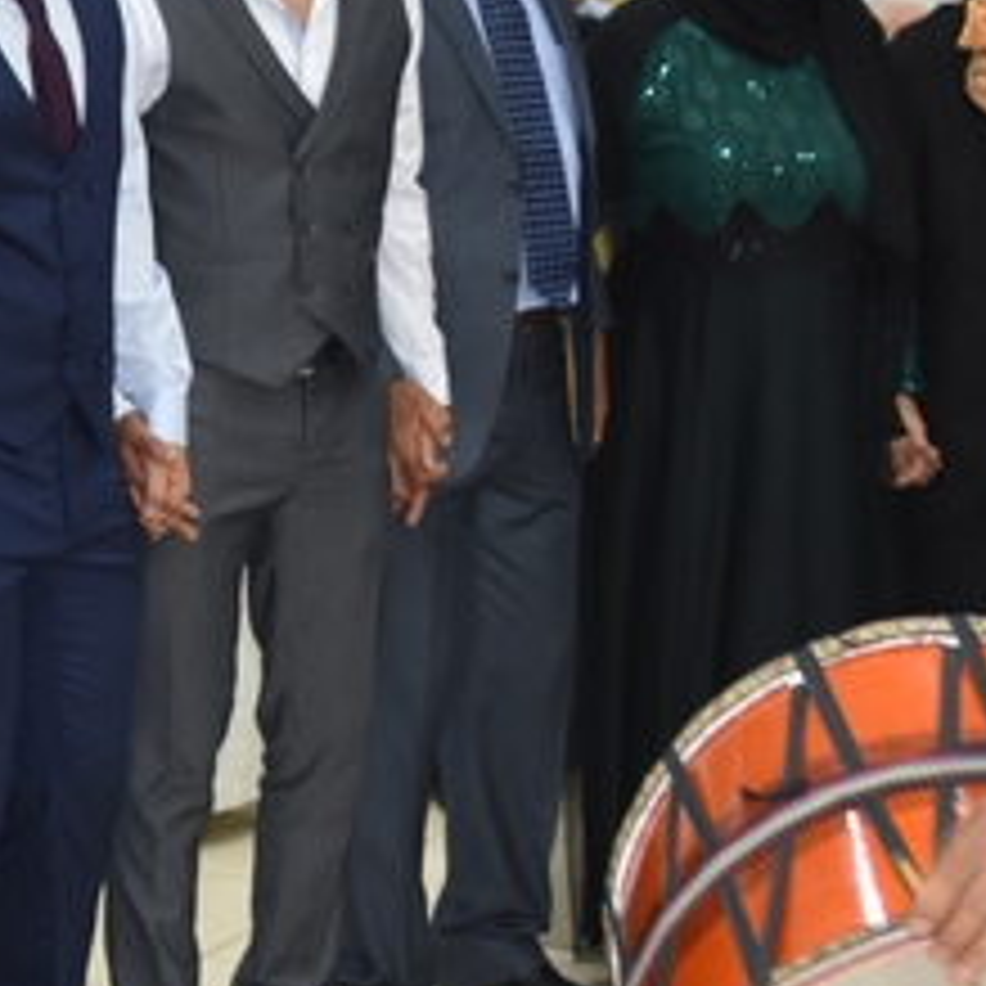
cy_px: 567
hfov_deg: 13.4
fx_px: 4060
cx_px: -288
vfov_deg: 13.8
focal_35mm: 126
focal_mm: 24
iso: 400
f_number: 2.8
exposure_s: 1/100
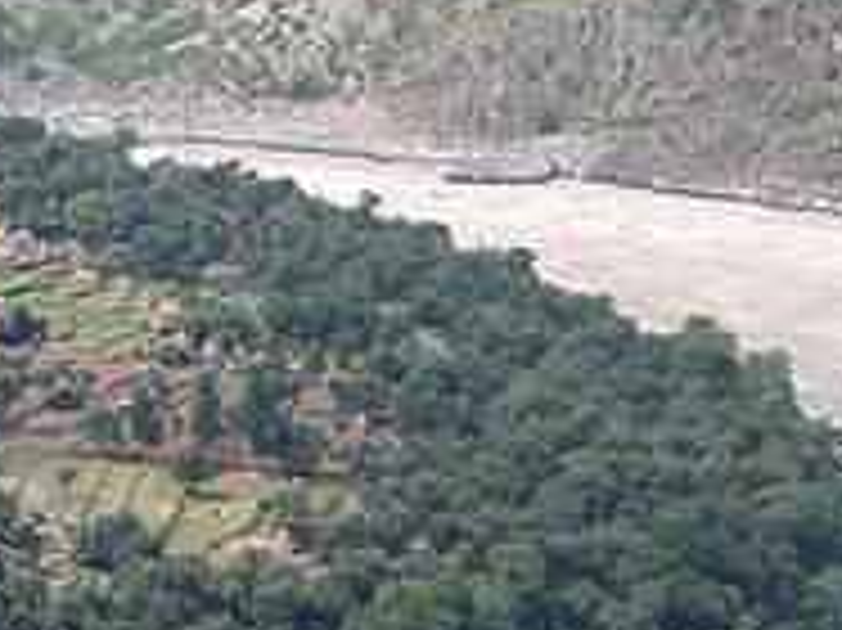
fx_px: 8897
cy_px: 297
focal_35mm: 366
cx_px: -572
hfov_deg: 5.4
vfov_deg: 4.1
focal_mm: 27.3
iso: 100
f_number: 5.2
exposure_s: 1/321
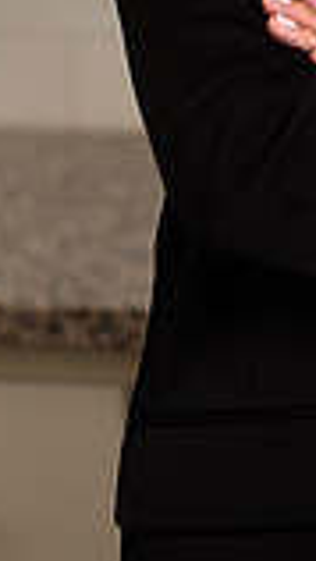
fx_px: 3780
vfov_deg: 8.4
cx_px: 511
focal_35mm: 254
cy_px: -202
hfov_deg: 4.7
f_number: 2.8
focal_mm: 85
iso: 50
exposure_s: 1/160
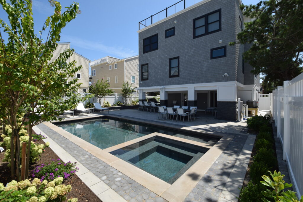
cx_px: 152
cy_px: 101
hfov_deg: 100.4
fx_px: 126
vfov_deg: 77.3
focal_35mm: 15
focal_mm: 10
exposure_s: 1/200
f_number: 10
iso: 100
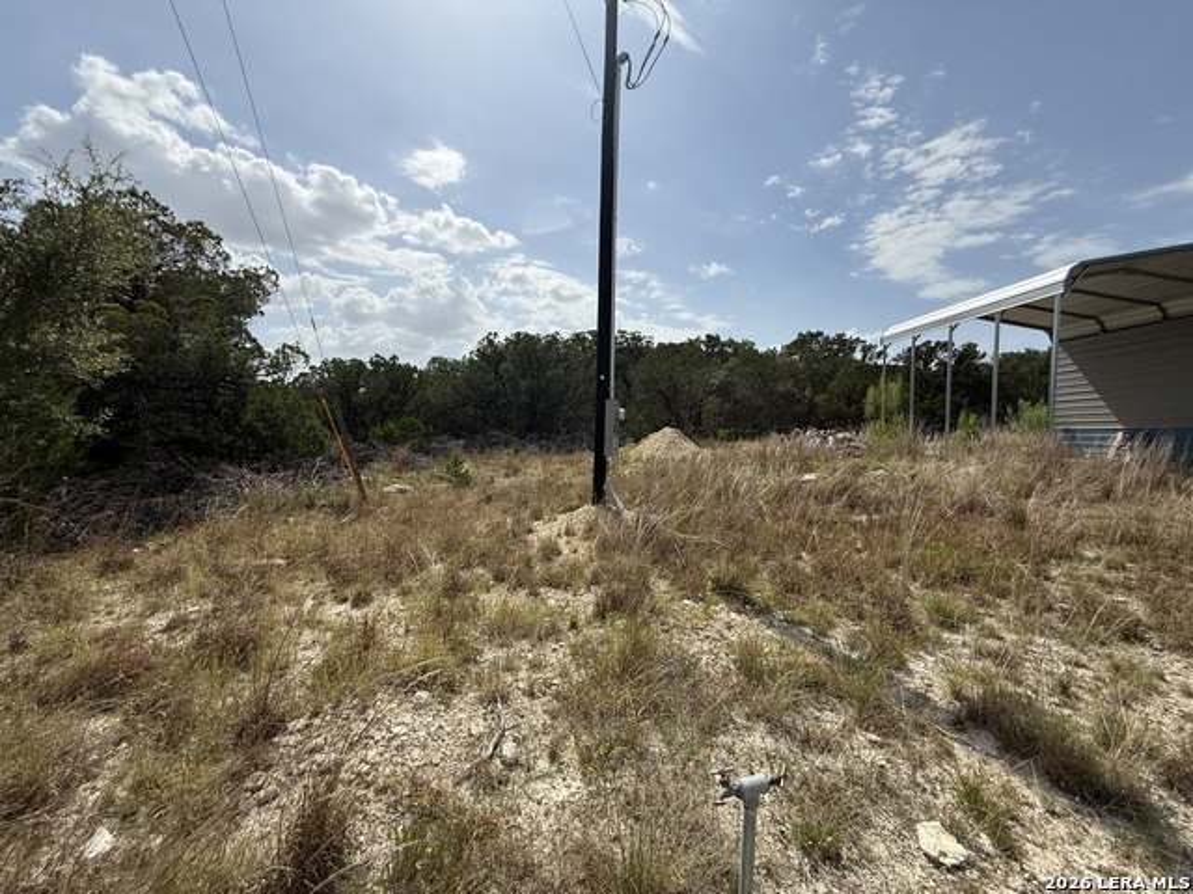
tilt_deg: -2.9
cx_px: 596
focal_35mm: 14
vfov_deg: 85.7
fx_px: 482
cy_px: 447
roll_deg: -1.1
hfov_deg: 102.1
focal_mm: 2.22
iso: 50
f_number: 2.2
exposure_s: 1/3289
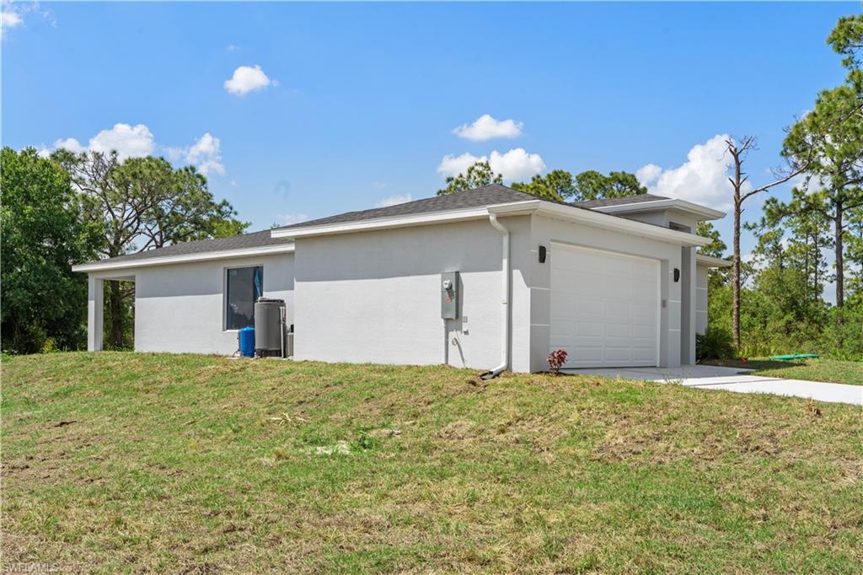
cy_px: 288
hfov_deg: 55.1
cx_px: 432
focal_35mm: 34
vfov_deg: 38.3
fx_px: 827
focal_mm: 34.5
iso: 100
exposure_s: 1/250
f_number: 10
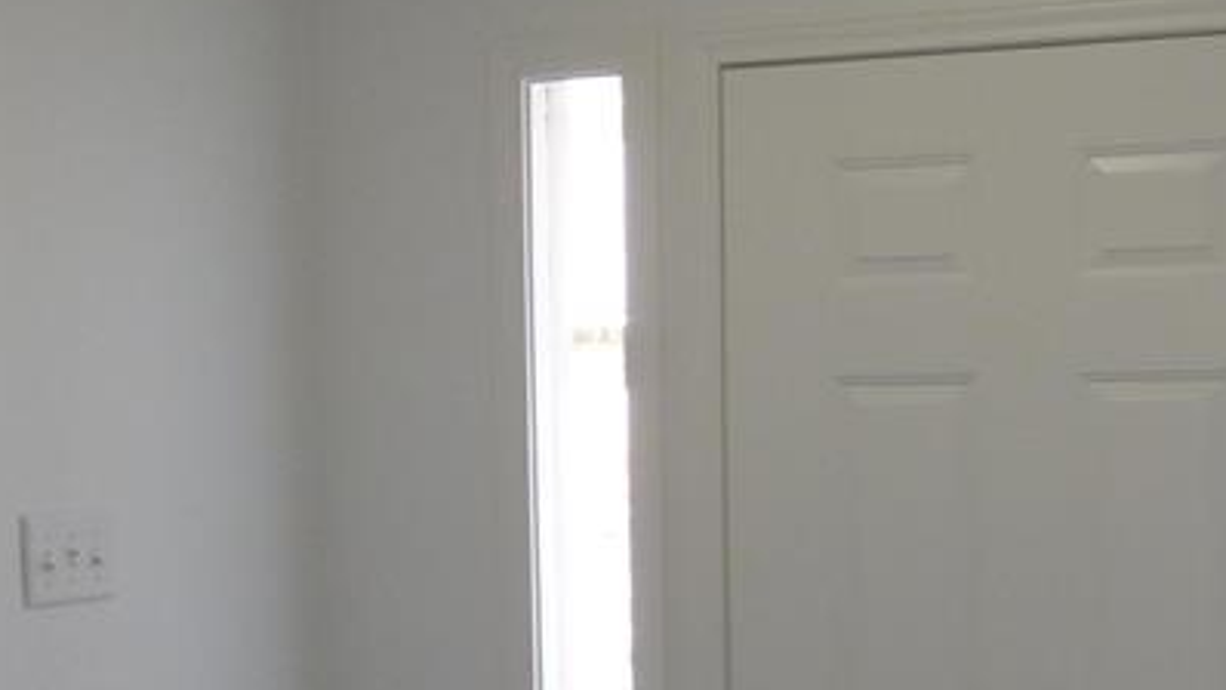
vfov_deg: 21.1
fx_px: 1821
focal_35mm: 56
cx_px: 819
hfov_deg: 36.8
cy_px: 598
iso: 250
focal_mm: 3.58
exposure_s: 1/60
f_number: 2.8
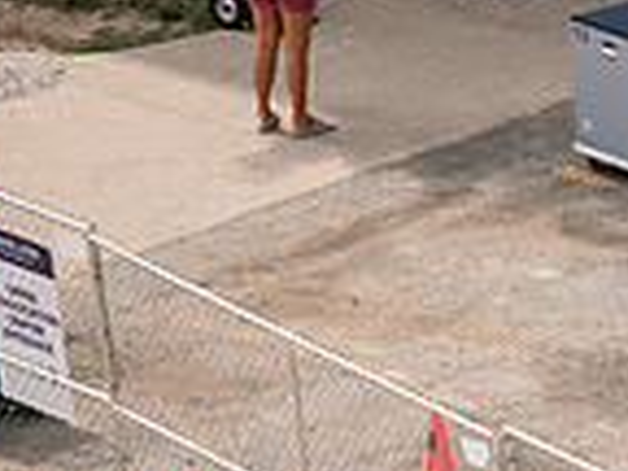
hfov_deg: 3.1
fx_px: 11556
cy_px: 264
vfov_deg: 2.3
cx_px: 1199
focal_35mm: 637
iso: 64
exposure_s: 1/500
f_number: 5
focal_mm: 165
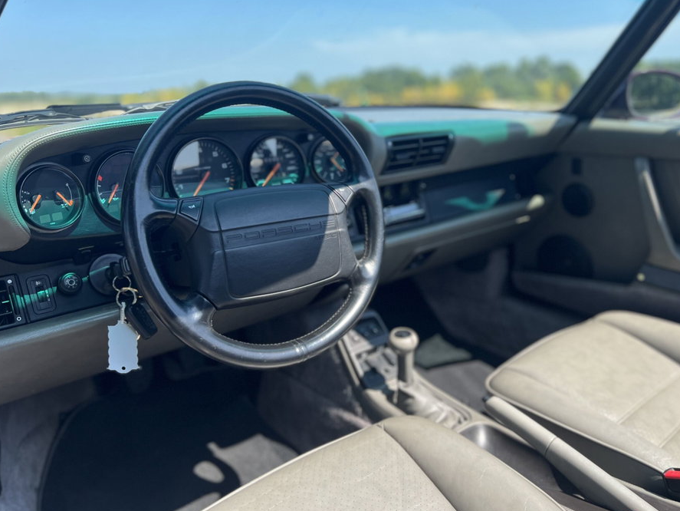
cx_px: 371
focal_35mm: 30
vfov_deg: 46.8
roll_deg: +1.8
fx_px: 590
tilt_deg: -13.6
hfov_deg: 59.8
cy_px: 232
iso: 50
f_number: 1.5
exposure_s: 1/1468
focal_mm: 5.7
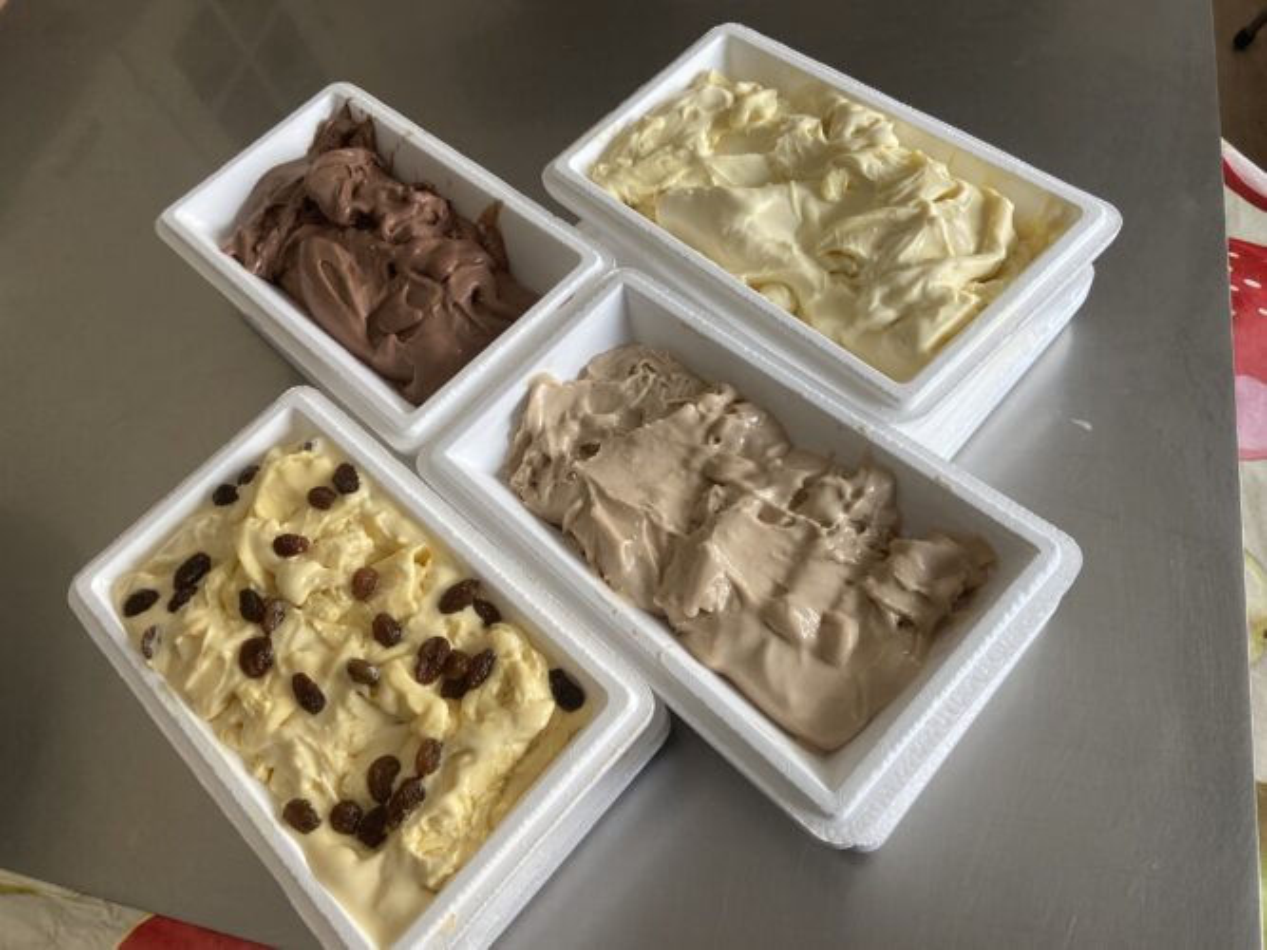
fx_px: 951
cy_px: 475
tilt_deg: -60.0
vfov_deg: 53.0
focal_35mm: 26
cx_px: 634
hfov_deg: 67.3
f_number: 1.8
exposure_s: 1/107
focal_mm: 4.25
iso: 125
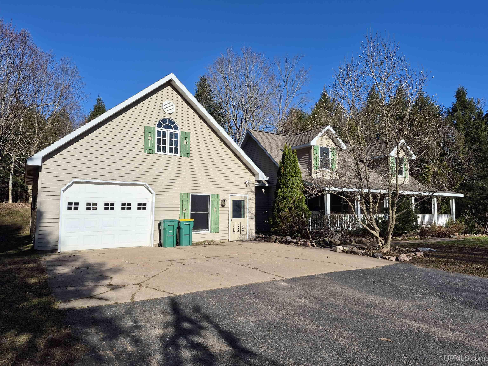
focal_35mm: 23
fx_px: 324
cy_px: 183
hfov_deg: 73.9
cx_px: 244
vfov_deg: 58.9
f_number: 1.8
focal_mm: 5.4
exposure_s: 1/2304
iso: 25
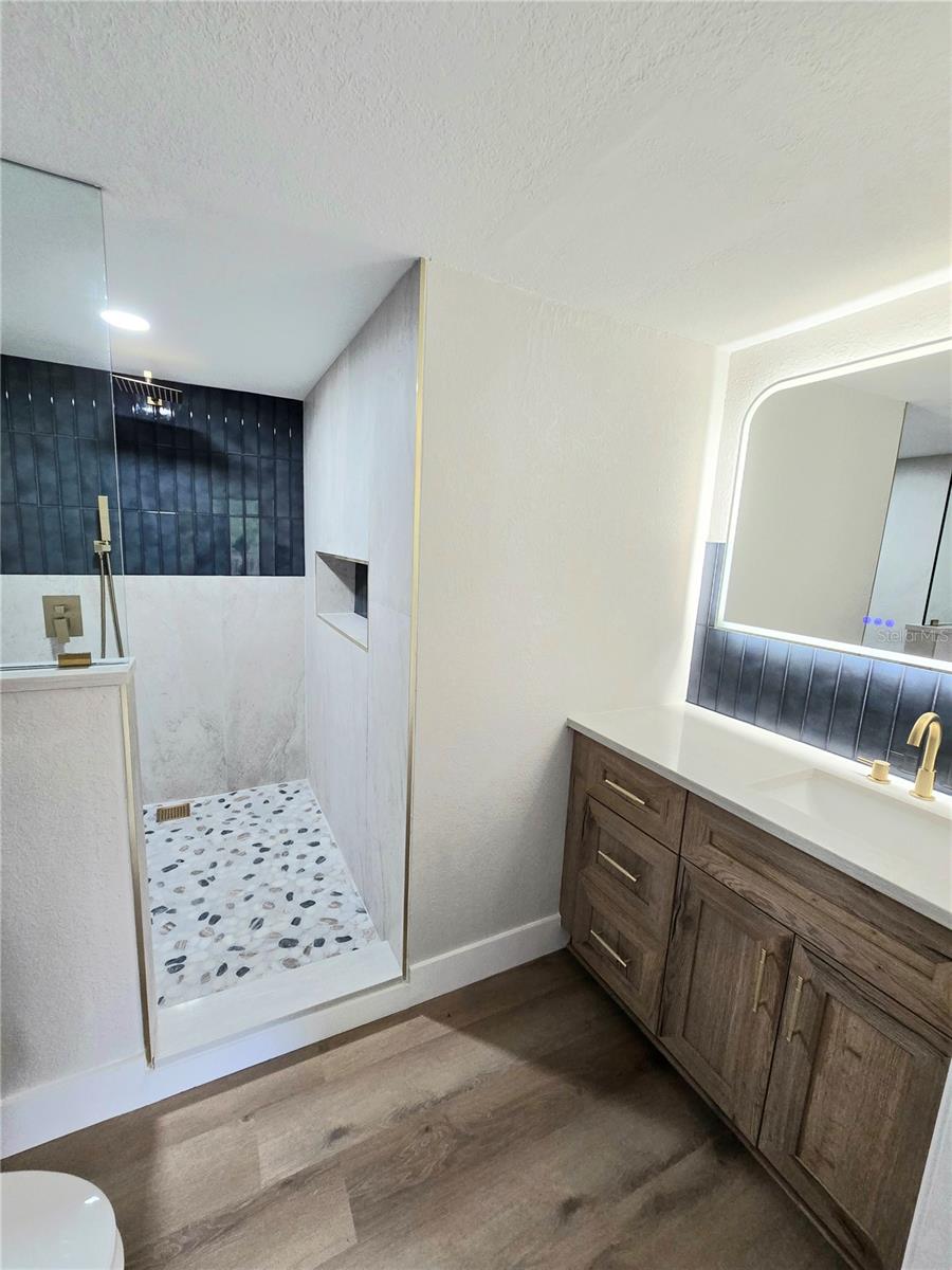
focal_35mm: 13
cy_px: 635
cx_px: 476
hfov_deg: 89.9
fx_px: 477
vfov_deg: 106.2
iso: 160
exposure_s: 1/60.2
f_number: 2.2
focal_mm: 2.2
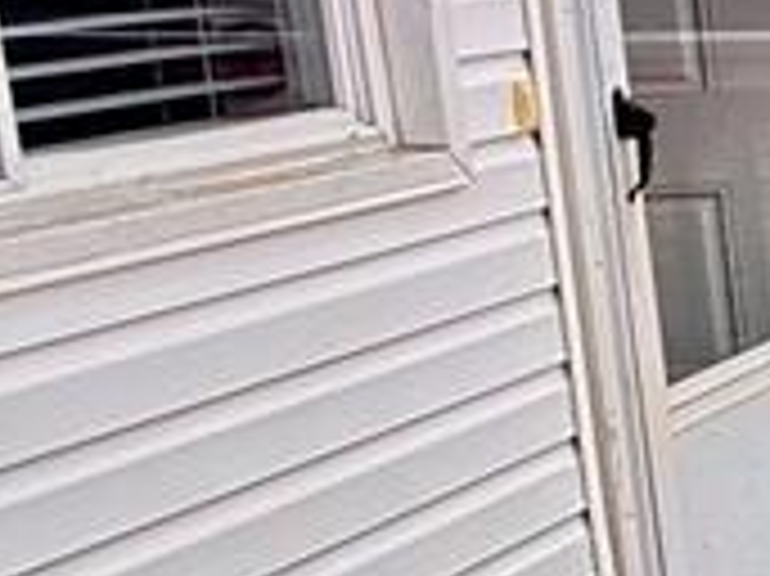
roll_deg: -1.0
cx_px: 2143
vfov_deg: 17.5
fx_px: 1867
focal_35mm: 84
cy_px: 189
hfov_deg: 12.6
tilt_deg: -9.4
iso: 100
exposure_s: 1/99
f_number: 2.2
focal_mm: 2.22
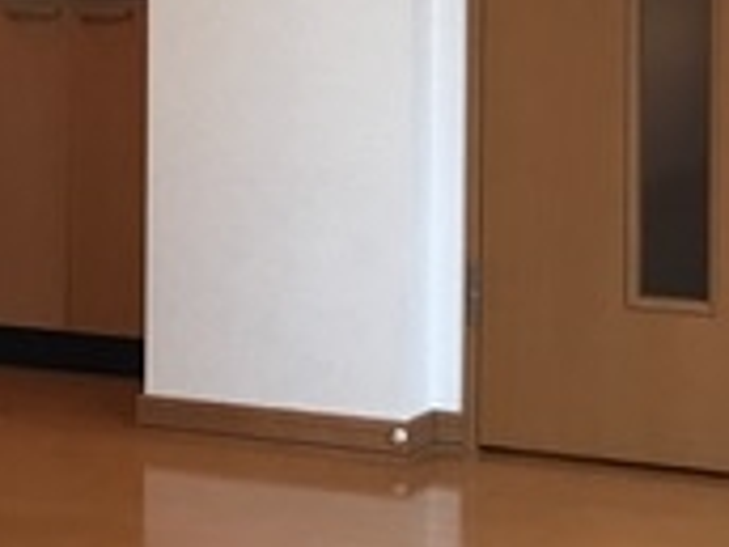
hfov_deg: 18.6
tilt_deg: +1.0
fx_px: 2190
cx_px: 661
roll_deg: -0.4
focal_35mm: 104
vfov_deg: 13.9
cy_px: -81
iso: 32
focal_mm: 3.99
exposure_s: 1/33
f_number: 1.8
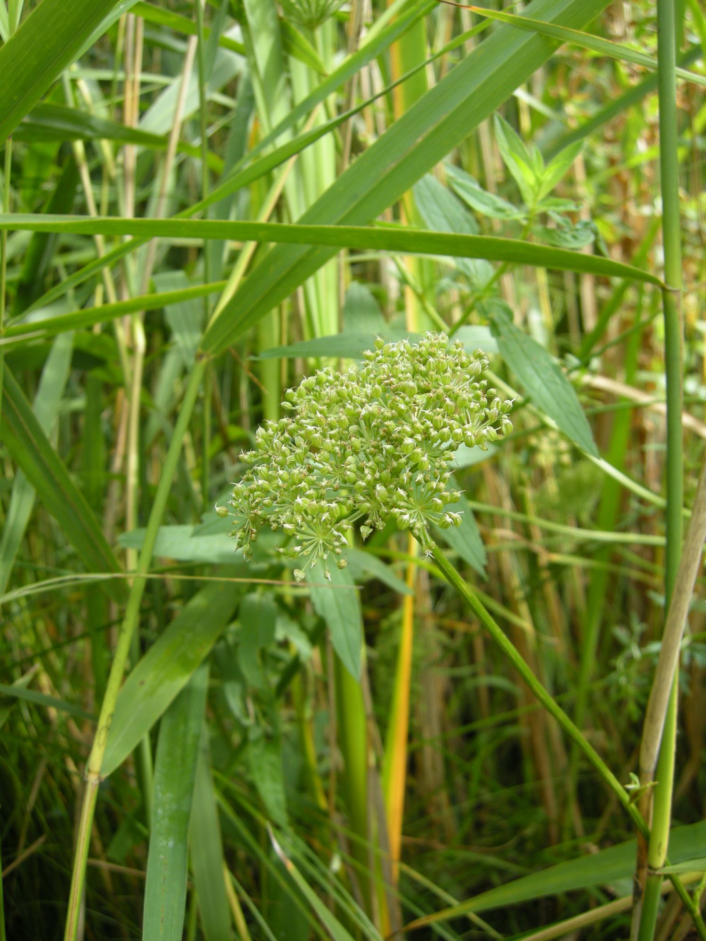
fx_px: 952
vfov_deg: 52.6
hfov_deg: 40.7
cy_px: 470
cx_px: 353
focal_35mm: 35
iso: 64
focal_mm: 7.5
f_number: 3.4
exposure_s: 1/78.3
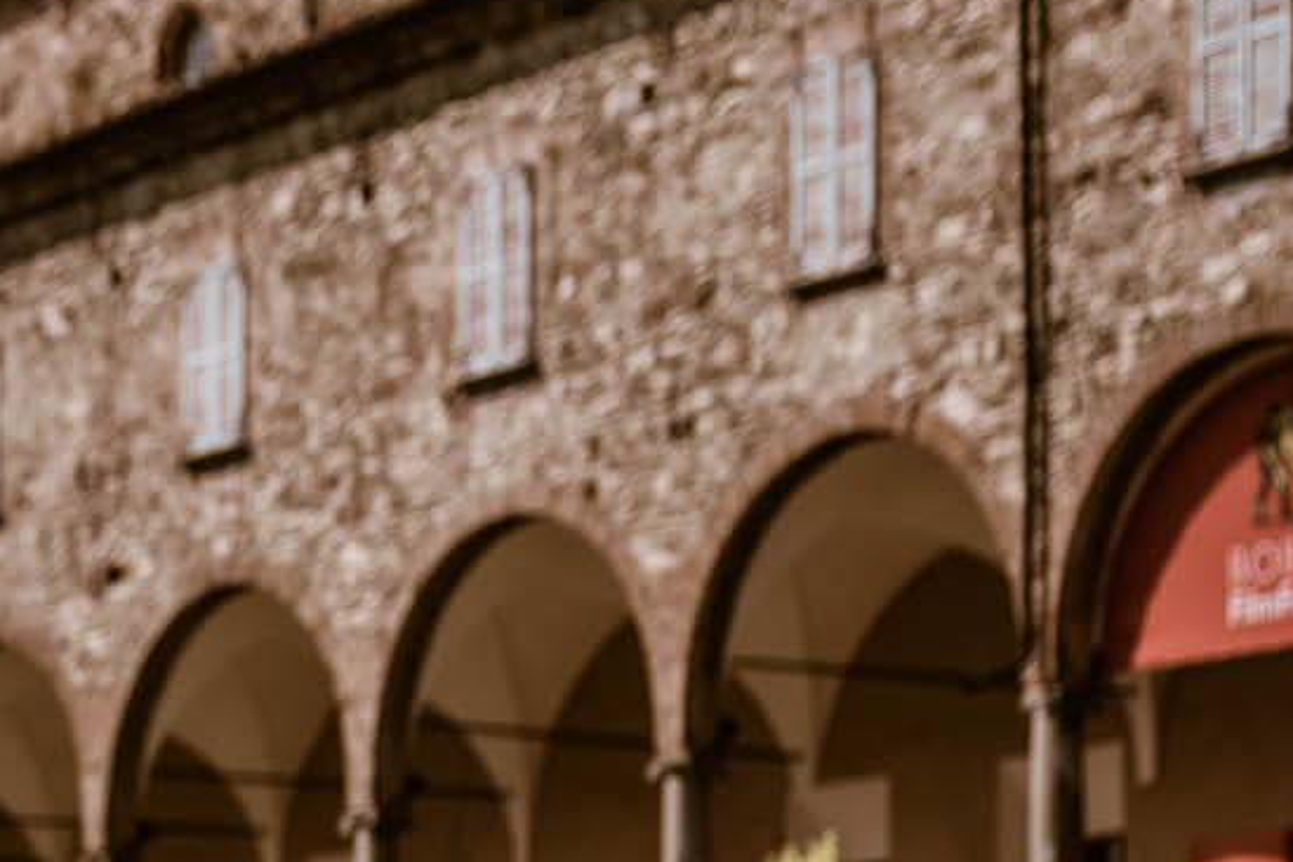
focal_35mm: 154
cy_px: 1208
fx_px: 5531
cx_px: -643
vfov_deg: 8.7
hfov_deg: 12.7
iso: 200
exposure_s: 1/2500
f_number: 2.8
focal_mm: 44
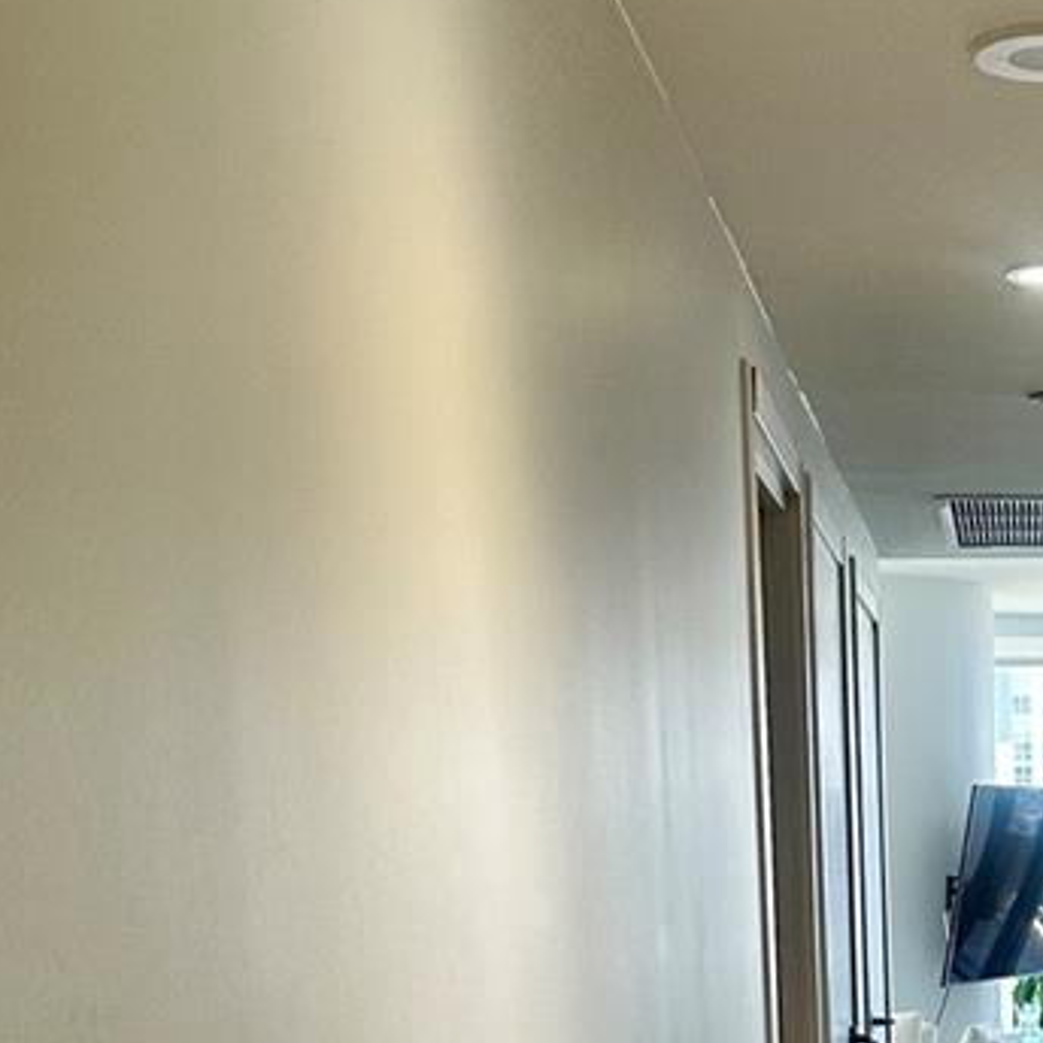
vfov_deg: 21.9
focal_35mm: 74
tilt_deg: -6.6
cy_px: 1192
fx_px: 2523
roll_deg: +0.9
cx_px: 1049
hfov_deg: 22.4
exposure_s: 1/120
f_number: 1.78
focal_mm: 6.86
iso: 200
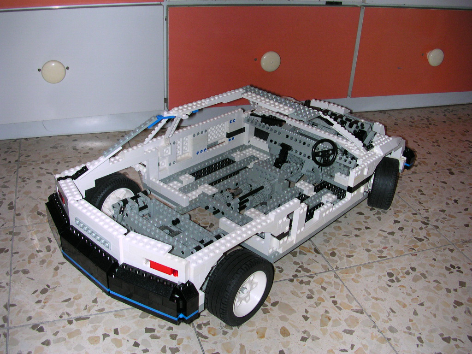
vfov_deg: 38.7
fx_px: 505
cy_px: 177
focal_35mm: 37
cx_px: 236
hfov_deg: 50.1
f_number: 2.7
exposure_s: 1/60
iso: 100
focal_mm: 5.6
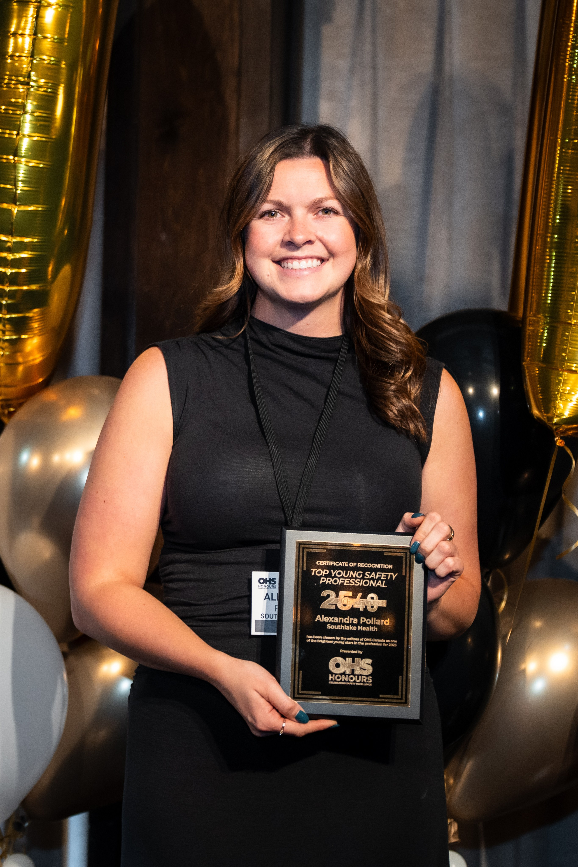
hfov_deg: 10.9
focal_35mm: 125
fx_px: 3010
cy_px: 372
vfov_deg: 16.4
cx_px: 107
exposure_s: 1/200
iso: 1250
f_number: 2.5
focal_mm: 73
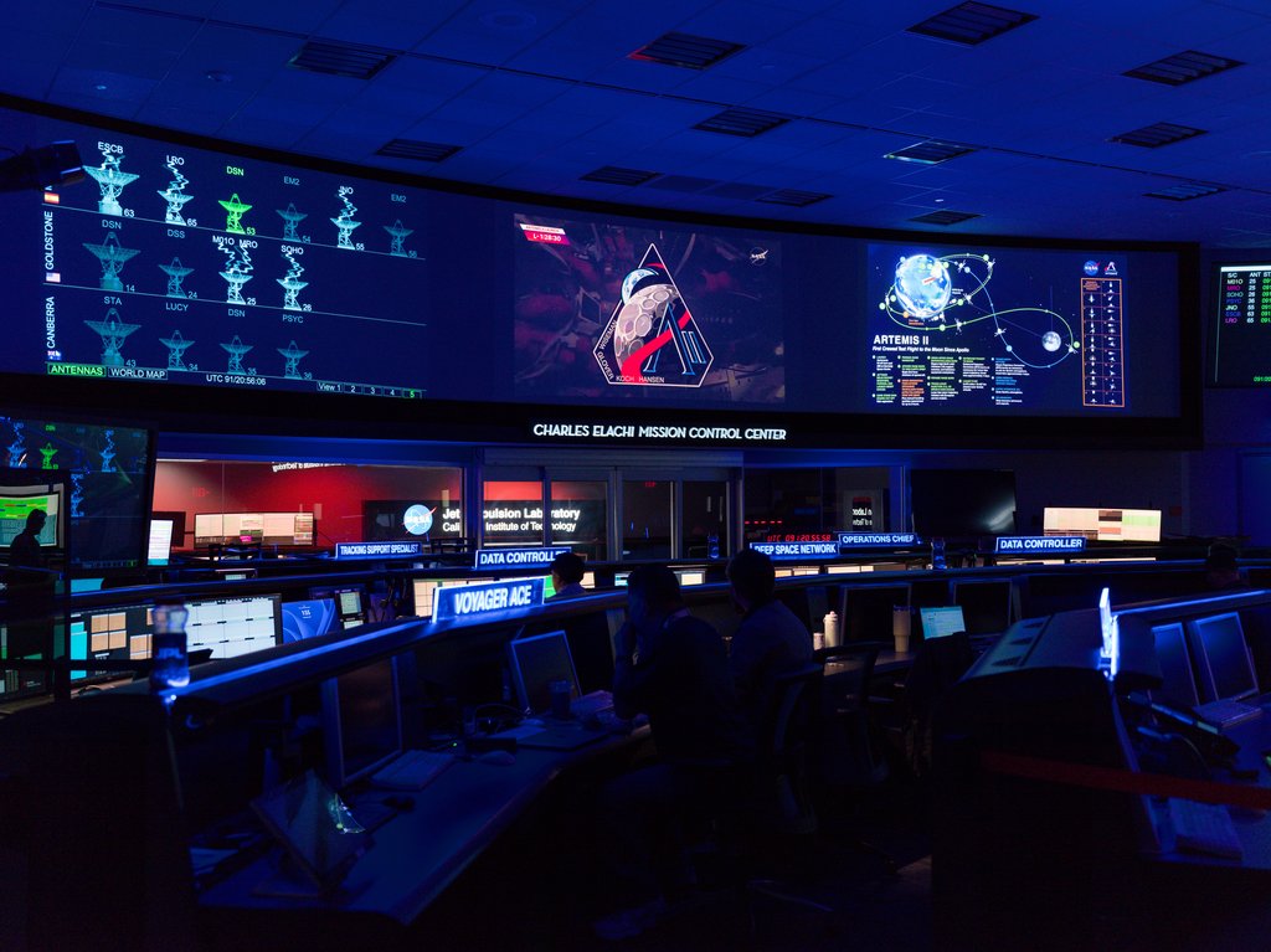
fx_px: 1284
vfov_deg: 40.7
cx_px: 636
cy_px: 476
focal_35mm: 35
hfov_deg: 52.6
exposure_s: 1/80
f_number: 4
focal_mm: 45
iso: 3200
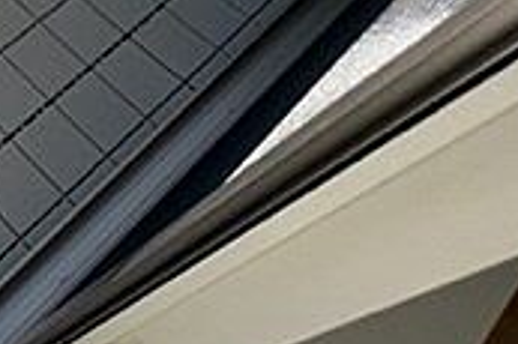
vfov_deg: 20.6
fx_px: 719
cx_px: -311
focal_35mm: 50
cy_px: -242
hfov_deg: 25.7
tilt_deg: -41.5
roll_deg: +2.0
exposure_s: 1/657
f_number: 1.8
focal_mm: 1.57
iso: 32
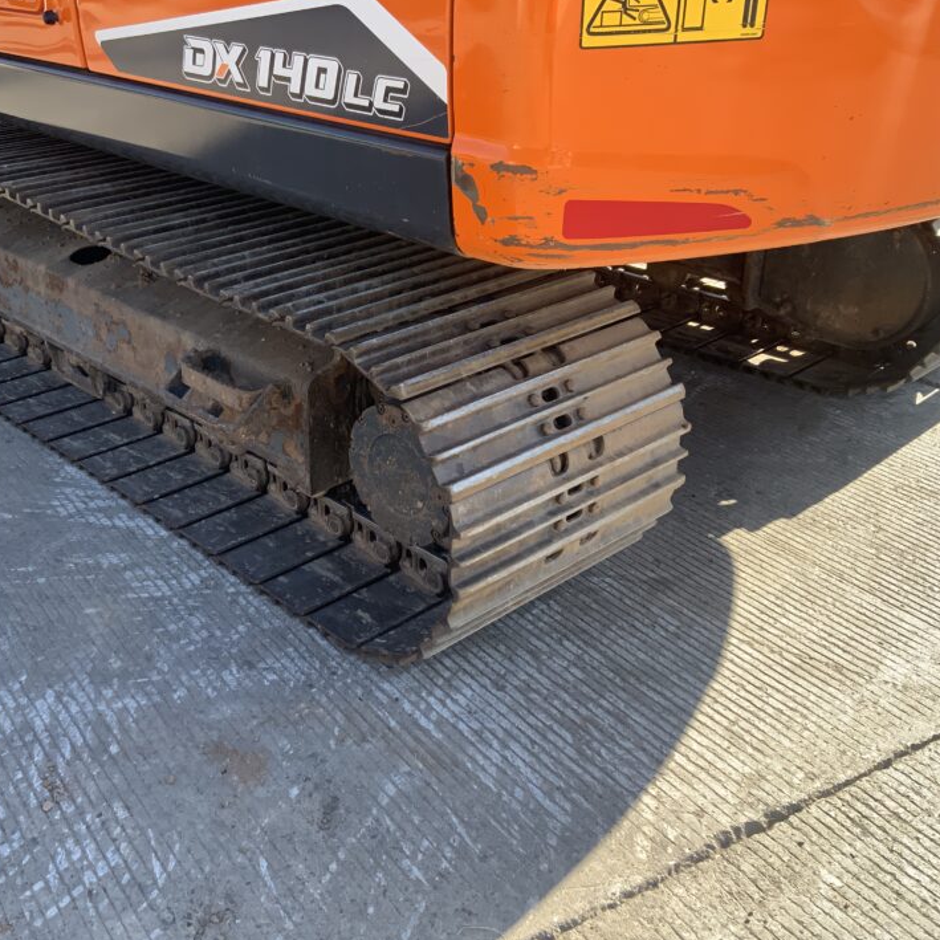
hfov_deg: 44.5
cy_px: 436
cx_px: 346
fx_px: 1137
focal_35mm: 37
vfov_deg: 44.9
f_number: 1.8
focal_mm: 3
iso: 16
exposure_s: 1/300
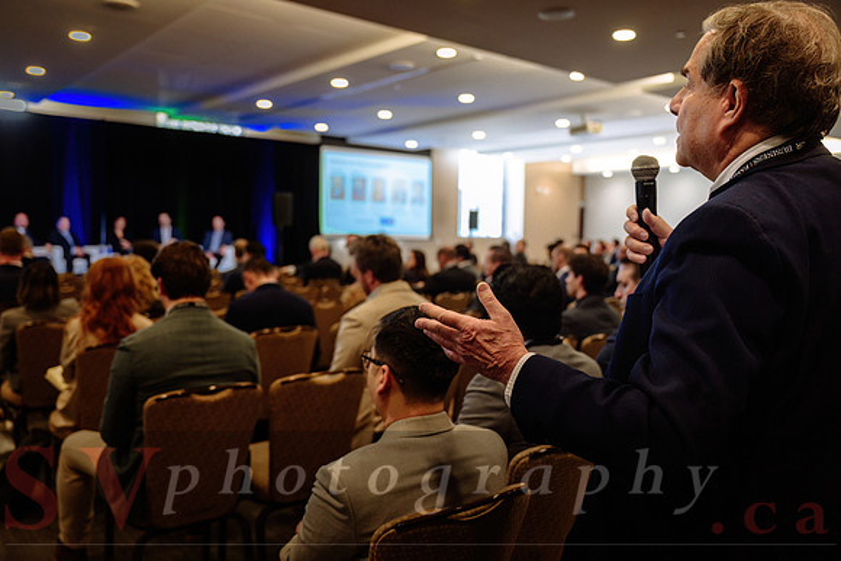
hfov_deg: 62.8
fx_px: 689
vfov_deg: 44.3
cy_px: 280
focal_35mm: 30
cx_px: 420
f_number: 2.8
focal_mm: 29.5
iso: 1600
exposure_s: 1/200
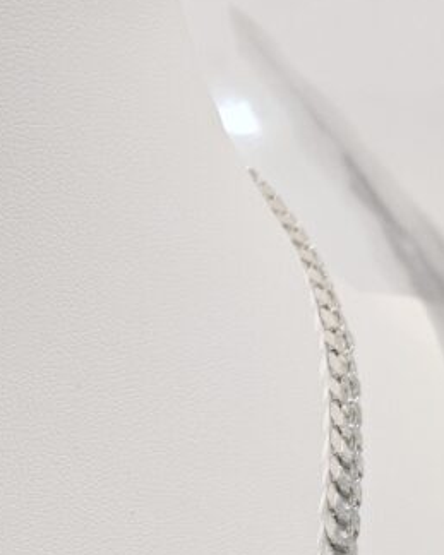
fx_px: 1167
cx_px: -94
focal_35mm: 71
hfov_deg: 20.1
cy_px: 673
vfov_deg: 24.2
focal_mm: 5.4
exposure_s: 1/100
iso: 125
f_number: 1.8
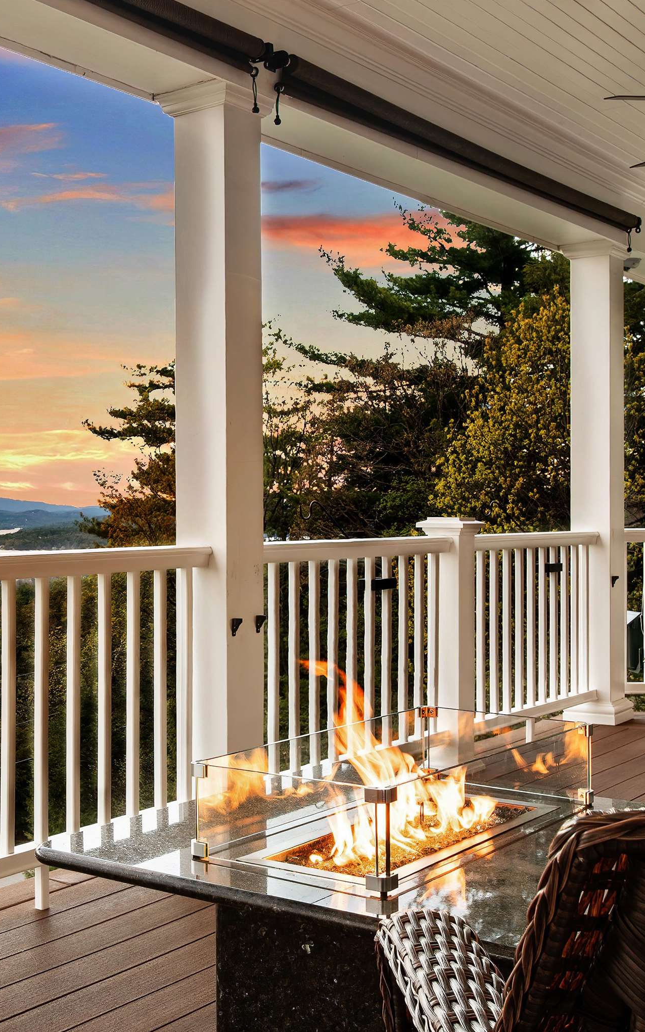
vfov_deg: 43.5
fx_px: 1294
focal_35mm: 46
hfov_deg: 27.7
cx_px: 172
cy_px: 515
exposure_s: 1/25
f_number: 9
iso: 100
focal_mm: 20
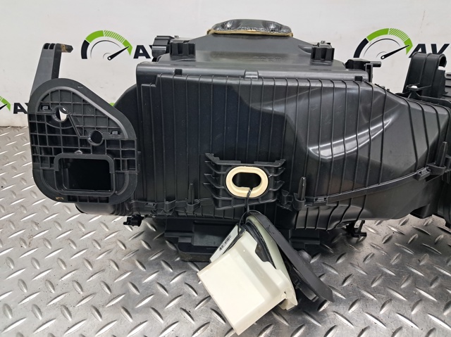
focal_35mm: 27
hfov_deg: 65.4
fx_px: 352
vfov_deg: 51.3
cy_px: 168
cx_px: 226
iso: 160
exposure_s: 1/50
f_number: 1.8
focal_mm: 4
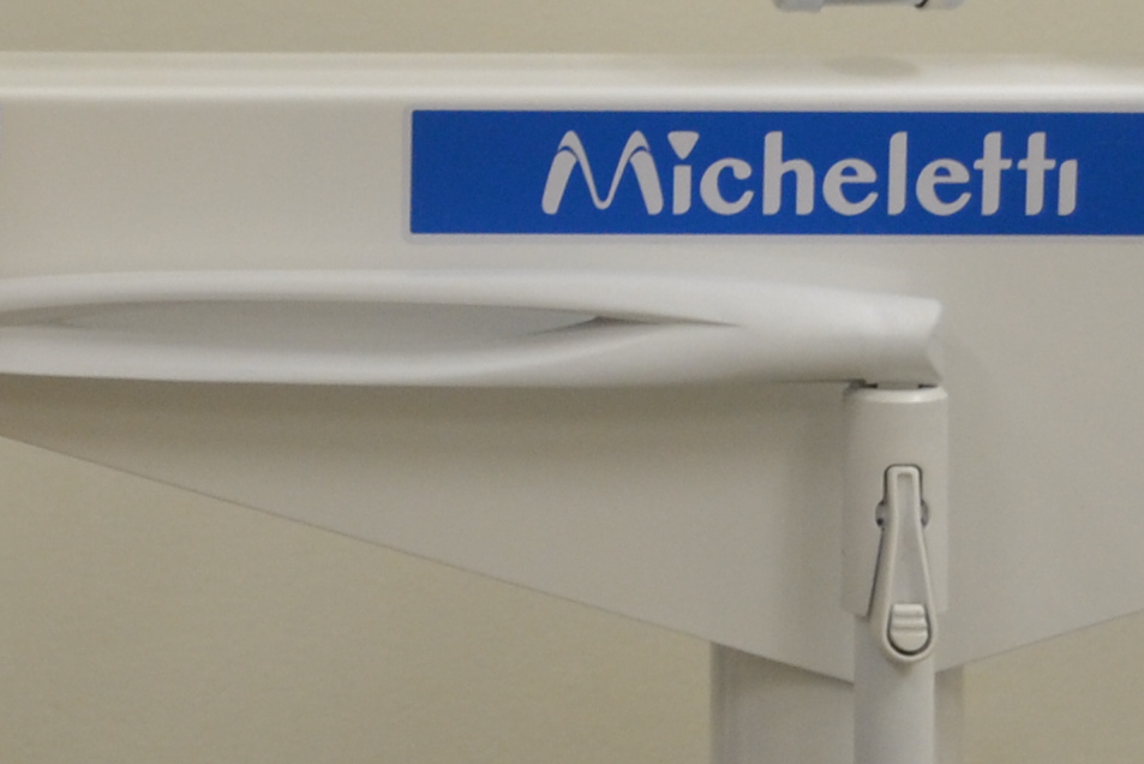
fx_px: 5531
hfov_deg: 11.4
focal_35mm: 174
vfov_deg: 7.7
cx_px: -439
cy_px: -410
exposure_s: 1/50
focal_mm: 24
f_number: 4
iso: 400
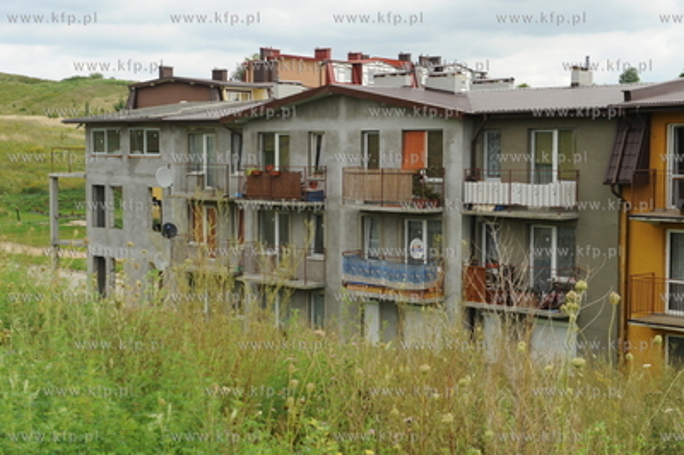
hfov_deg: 32.4
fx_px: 1177
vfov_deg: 21.9
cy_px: 228
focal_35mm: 62
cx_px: 342
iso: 400
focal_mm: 62
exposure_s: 1/320
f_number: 9
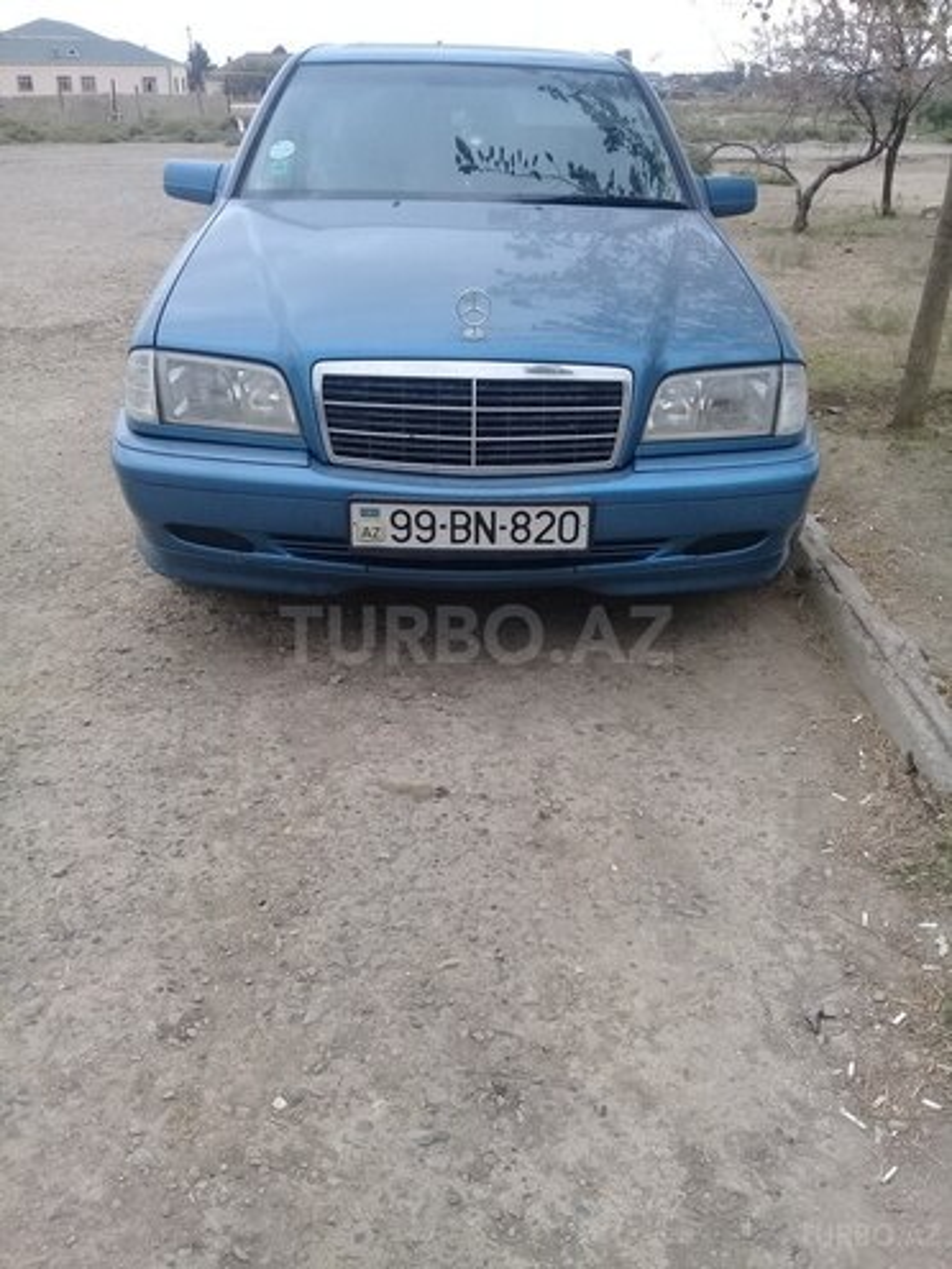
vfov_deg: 58.4
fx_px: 1137
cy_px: 634
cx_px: 476
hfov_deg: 45.4
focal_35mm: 31
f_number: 2.2
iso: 50
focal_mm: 3.3
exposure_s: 1/456
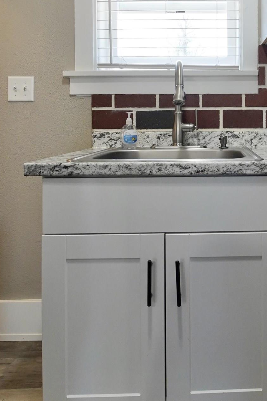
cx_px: 202
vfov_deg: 61.4
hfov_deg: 43.4
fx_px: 323
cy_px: 120
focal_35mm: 29
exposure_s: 1/160
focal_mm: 11
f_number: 4
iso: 800
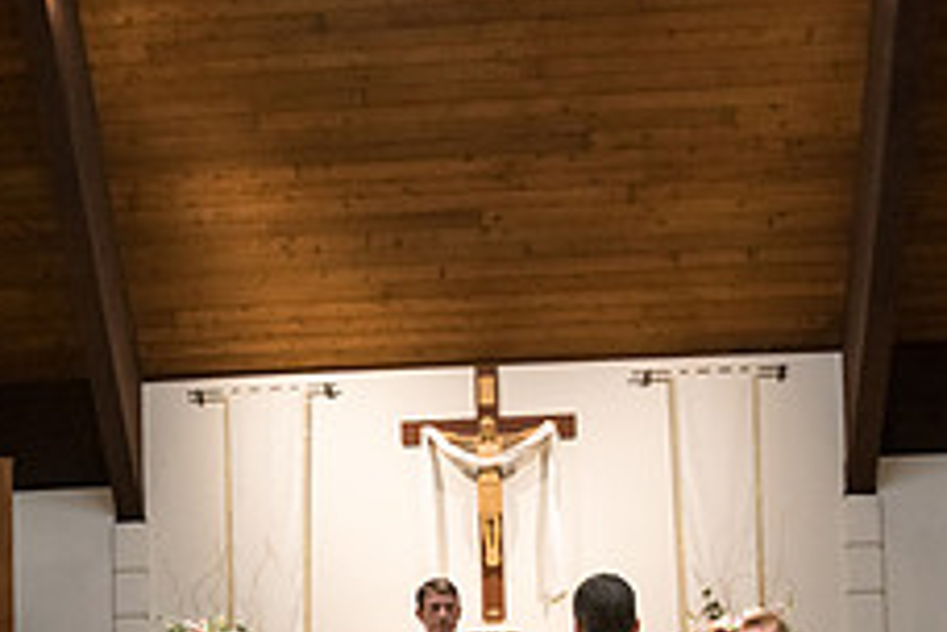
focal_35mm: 66
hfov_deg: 30.4
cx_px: 345
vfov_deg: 19.6
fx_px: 1736
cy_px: 717
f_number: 4
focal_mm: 26
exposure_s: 1/320
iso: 2500
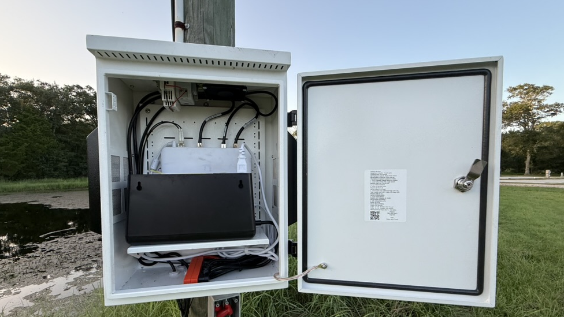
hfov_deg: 99.3
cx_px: 271
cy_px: 182
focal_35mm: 16
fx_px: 239
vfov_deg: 66.7
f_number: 2.2
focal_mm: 2.22
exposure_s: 1/185
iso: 50
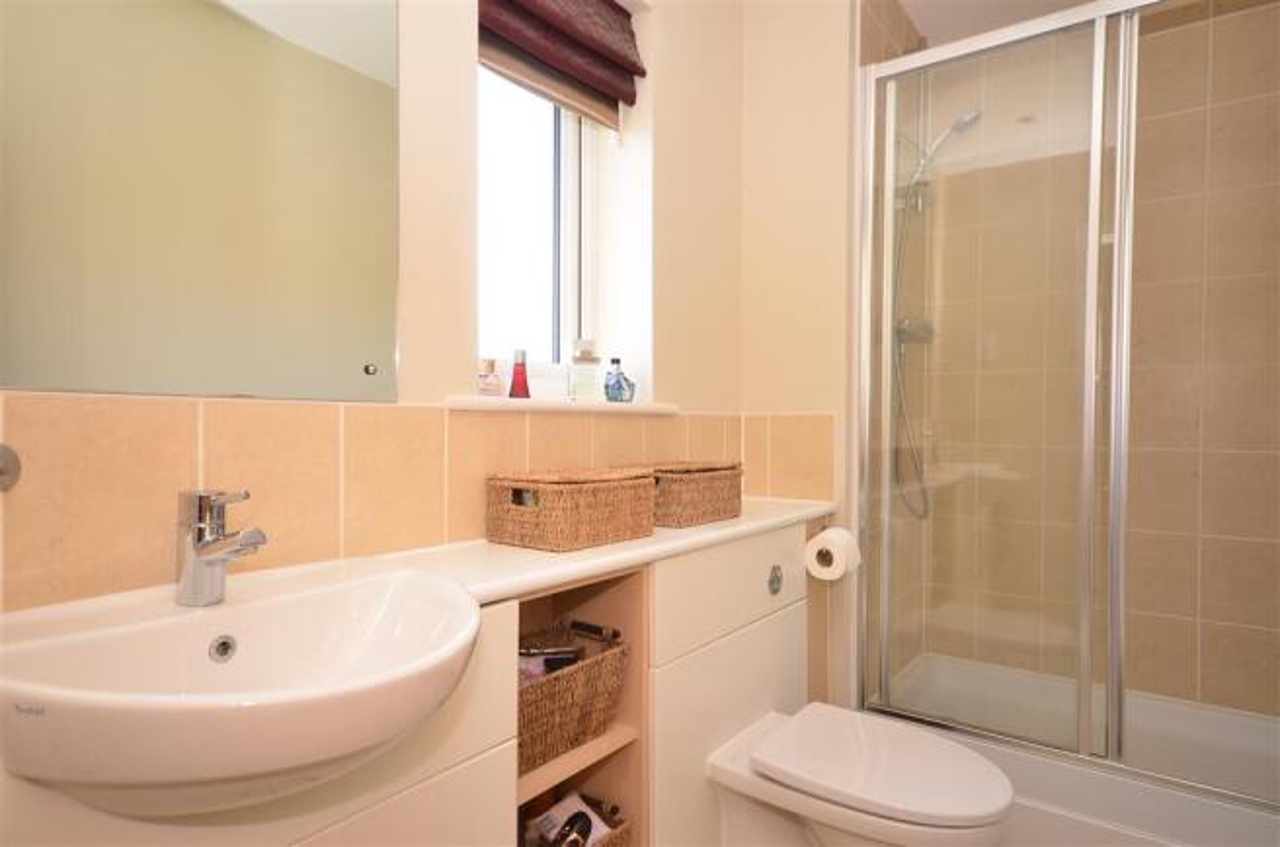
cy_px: 424
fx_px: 745
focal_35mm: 21
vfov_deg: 59.2
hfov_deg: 81.3
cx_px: 640
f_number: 4.8
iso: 200
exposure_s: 1/25
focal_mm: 14
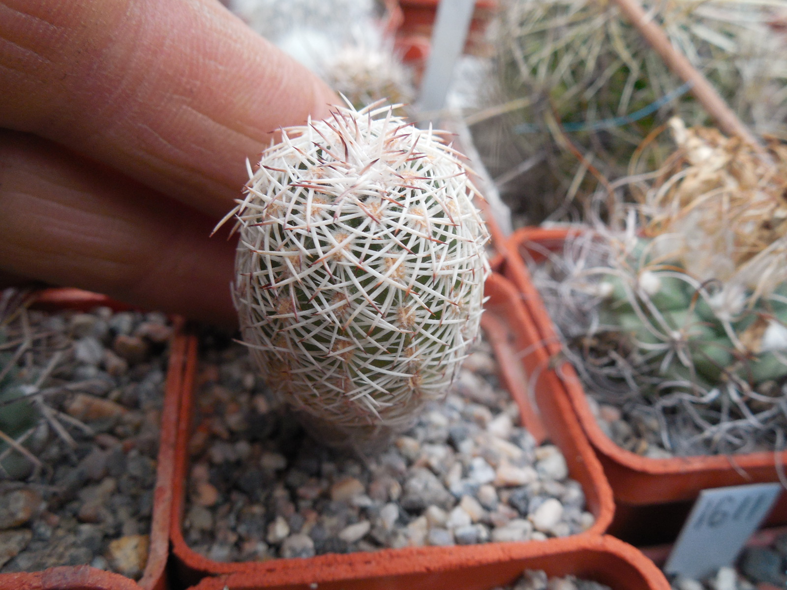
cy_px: 295
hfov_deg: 58.4
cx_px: 394
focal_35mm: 31
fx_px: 705
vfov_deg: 45.4
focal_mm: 5.6
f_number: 3.6
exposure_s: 1/30
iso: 280
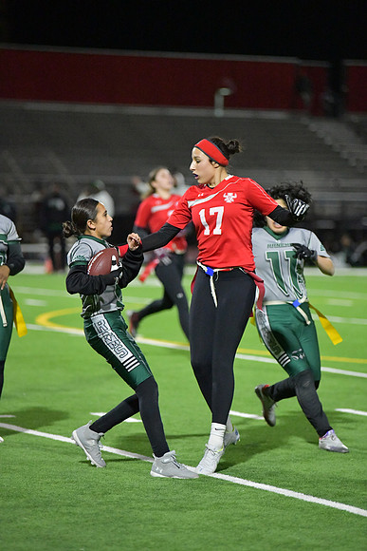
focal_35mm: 170
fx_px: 2598
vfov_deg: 12.1
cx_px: 184
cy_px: 276
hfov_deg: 8.1
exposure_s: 1/2500
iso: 11400
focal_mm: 170
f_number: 3.2
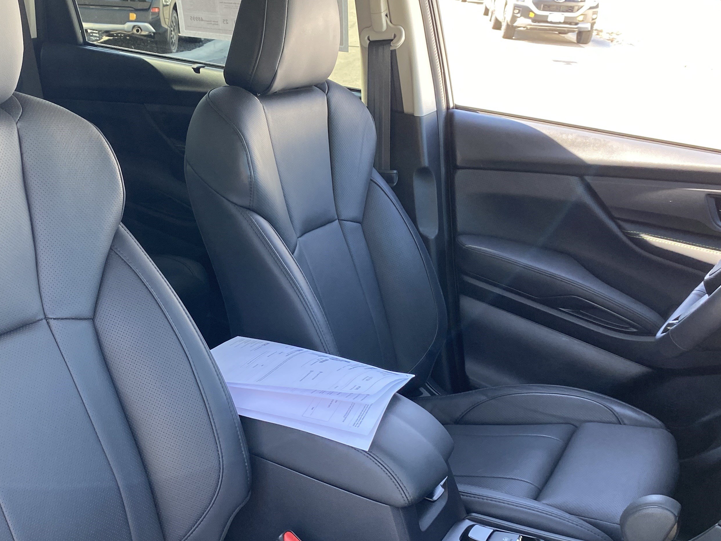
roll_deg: -5.1
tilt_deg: -23.1
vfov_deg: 34.2
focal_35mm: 42
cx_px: 223
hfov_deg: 44.0
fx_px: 875
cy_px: 336
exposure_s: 1/122
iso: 80
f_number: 1.8
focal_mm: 4.25
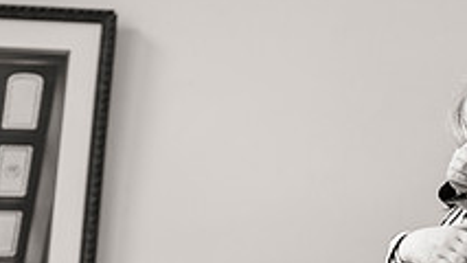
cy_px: 201
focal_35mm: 78
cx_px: 508
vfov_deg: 15.4
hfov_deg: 25.3
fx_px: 966
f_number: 2.8
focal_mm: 26
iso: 1000
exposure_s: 1/60
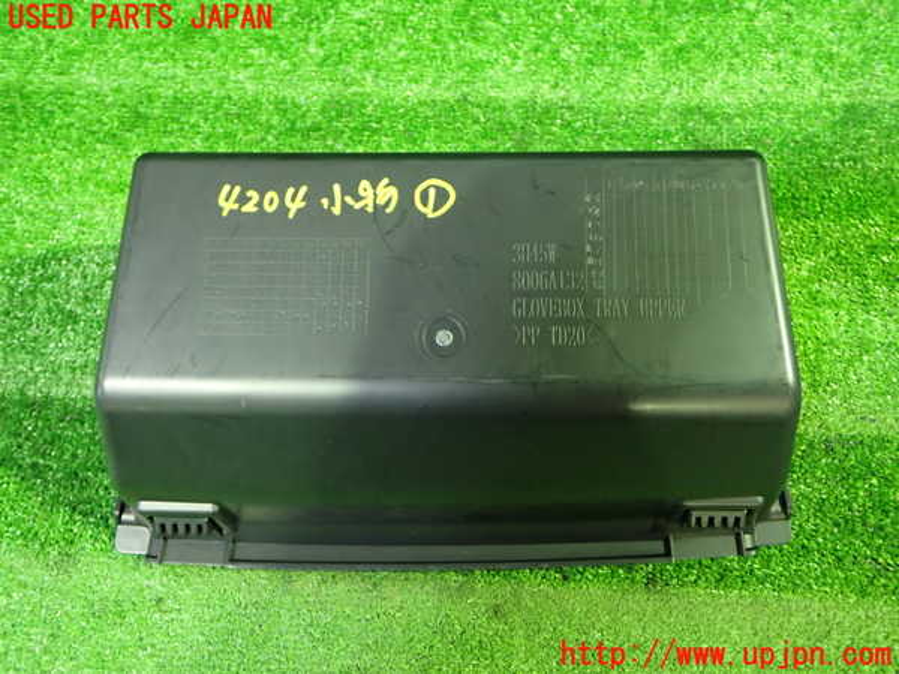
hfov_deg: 60.0
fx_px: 779
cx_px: 450
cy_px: 337
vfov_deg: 46.8
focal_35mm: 30
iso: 800
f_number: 2.3
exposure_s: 1/20
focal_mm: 5.4
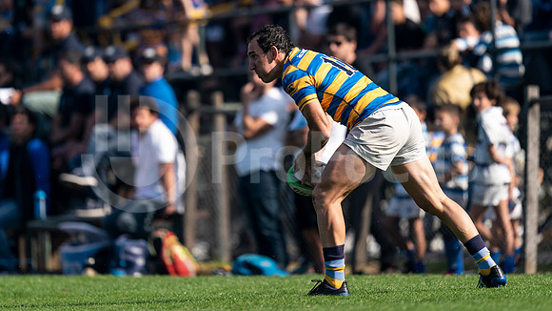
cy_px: 91
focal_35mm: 552
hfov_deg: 3.9
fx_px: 8074
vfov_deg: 2.2
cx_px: 267
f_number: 2.8
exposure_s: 1/1250
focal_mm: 400
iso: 100
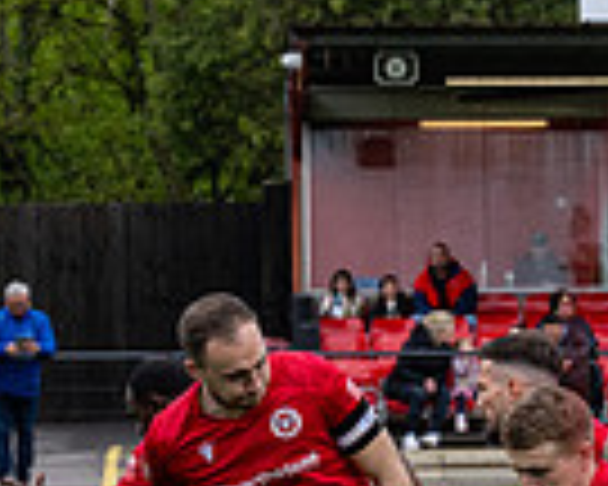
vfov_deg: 4.5
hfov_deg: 5.5
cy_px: 416
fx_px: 6208
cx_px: 1134
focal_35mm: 345
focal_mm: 70
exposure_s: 1/2000
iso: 500
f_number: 5
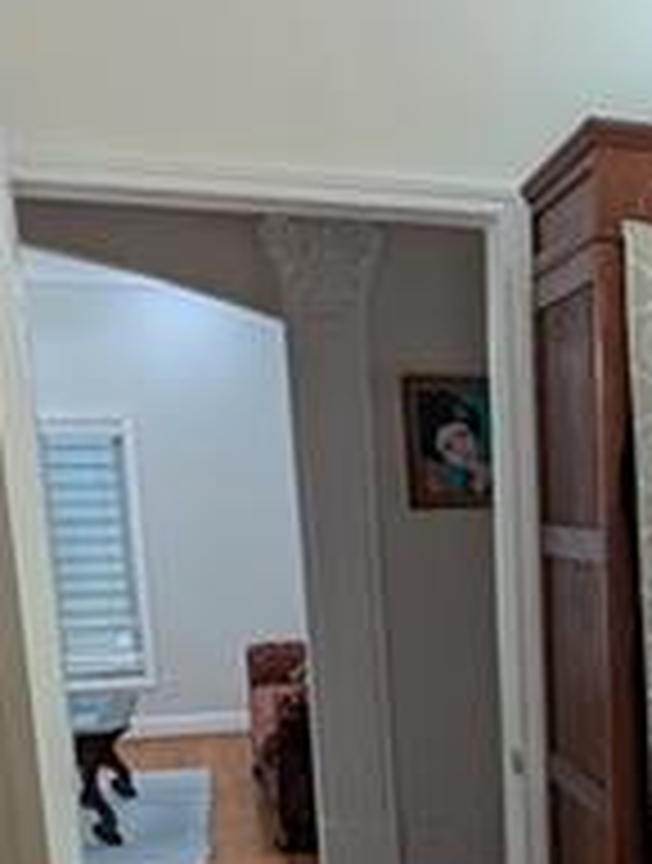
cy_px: 774
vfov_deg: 37.1
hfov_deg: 27.2
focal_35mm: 48
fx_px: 1200
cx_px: 760
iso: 63
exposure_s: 1/125
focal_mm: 2.02
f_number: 1.7
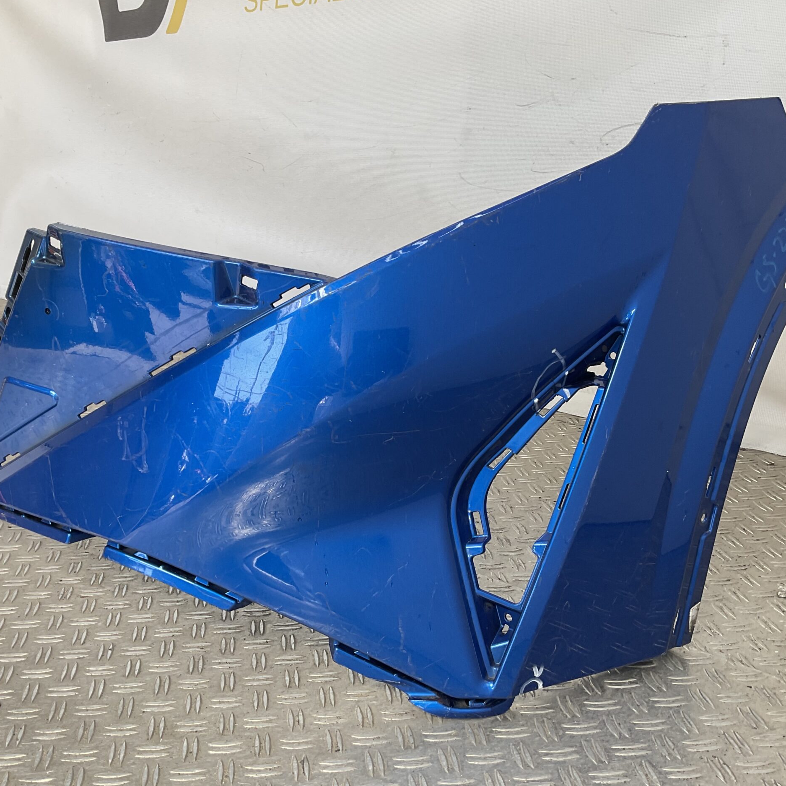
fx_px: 899
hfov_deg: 47.0
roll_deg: +0.3
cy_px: 397
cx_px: 326
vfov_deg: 47.2
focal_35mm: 35
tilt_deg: -18.3
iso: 16
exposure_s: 1/203
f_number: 1.8
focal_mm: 3
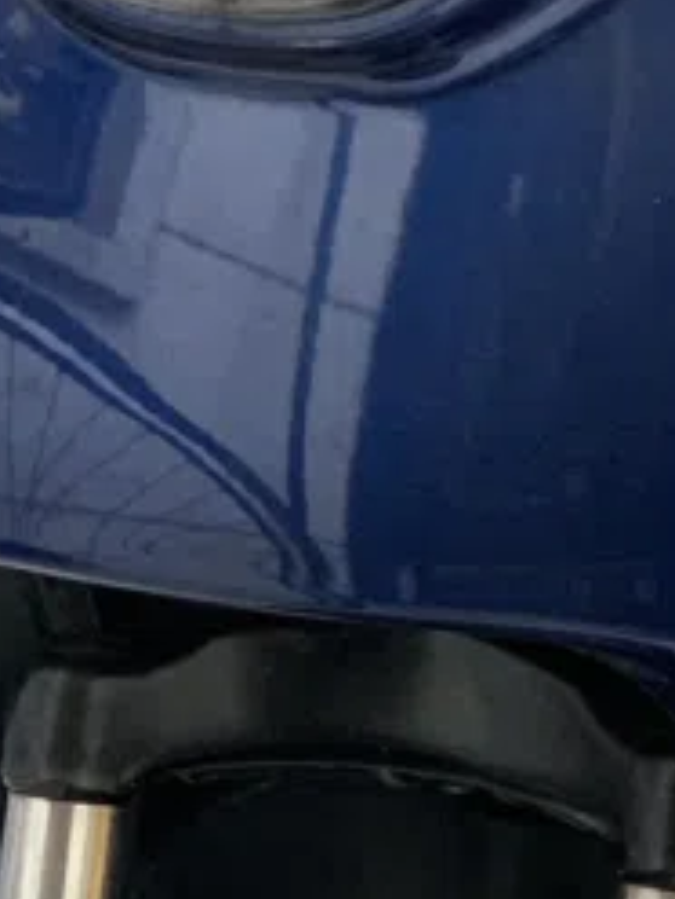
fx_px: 3484
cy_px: 218
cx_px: 784
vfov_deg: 14.7
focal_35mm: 134
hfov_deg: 10.9
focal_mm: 6
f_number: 2.4
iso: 125
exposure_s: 1/77
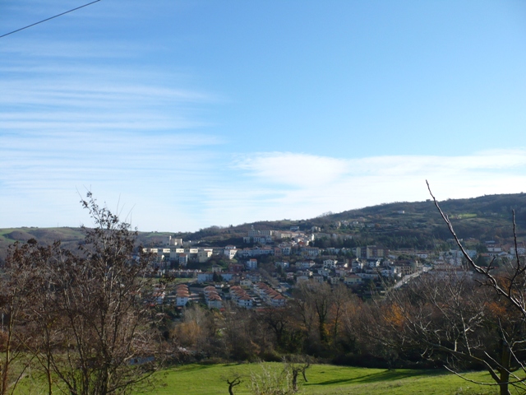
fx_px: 532
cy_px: 198
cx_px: 263
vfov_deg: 40.7
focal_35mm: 35
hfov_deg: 52.6
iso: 100
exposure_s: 1/200
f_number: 8
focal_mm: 5.8
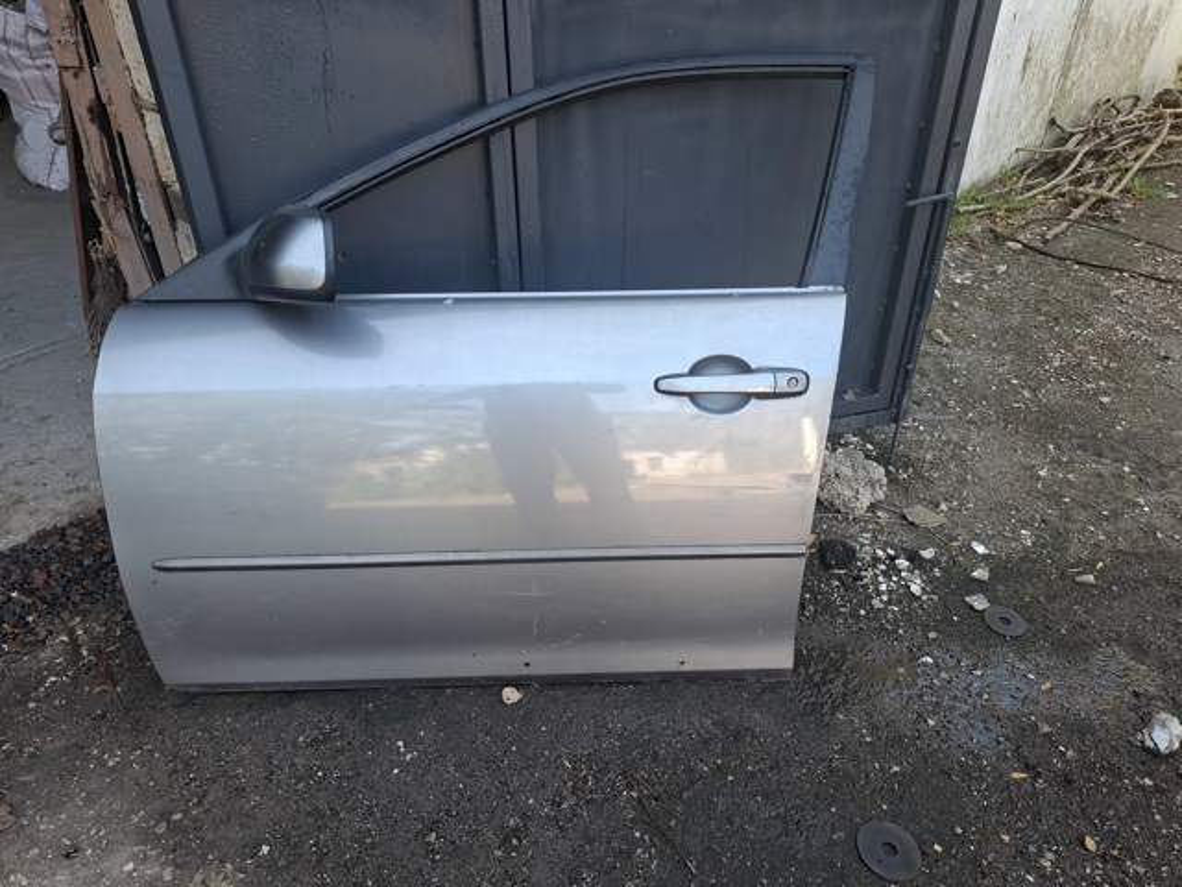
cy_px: 444
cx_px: 591
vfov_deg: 58.9
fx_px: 785
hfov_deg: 73.9
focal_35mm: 23
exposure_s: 1/100
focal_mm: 5.54
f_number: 1.8
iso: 50
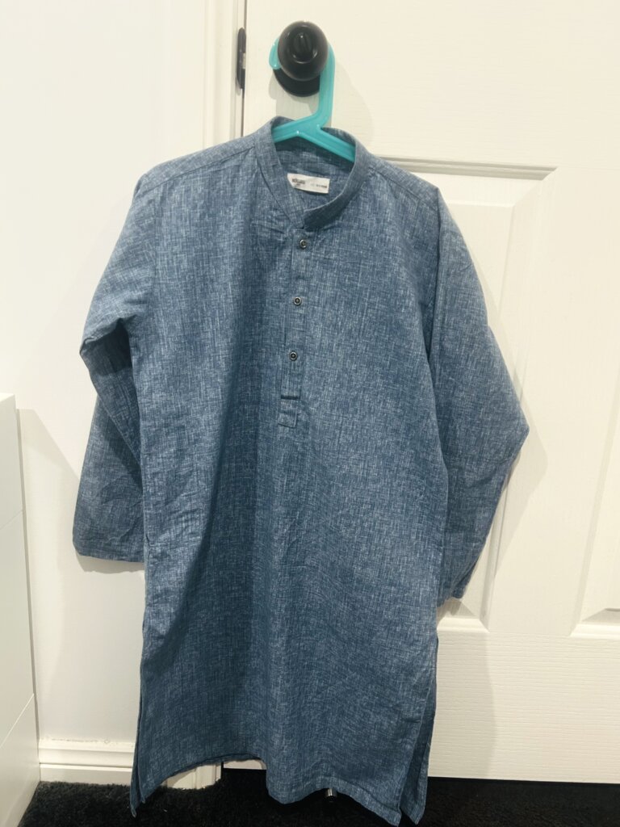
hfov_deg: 53.1
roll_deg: -3.8
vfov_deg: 67.3
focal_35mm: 26
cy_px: 414
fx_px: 621
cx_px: 310
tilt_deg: -14.5
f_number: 1.5
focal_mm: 5.7
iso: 200
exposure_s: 1/50
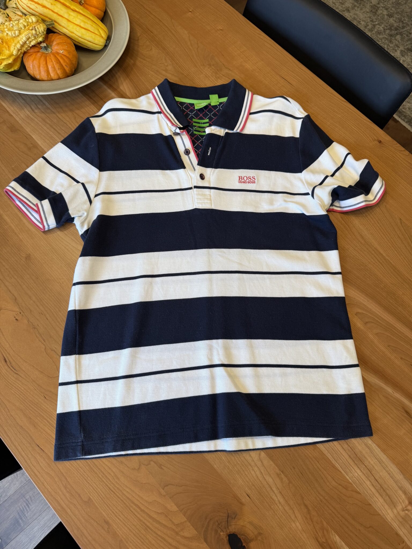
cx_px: 206
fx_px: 381
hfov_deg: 56.8
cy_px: 274
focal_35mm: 24
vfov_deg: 71.6
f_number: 1.78
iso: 125
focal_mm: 6.76
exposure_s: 1/60
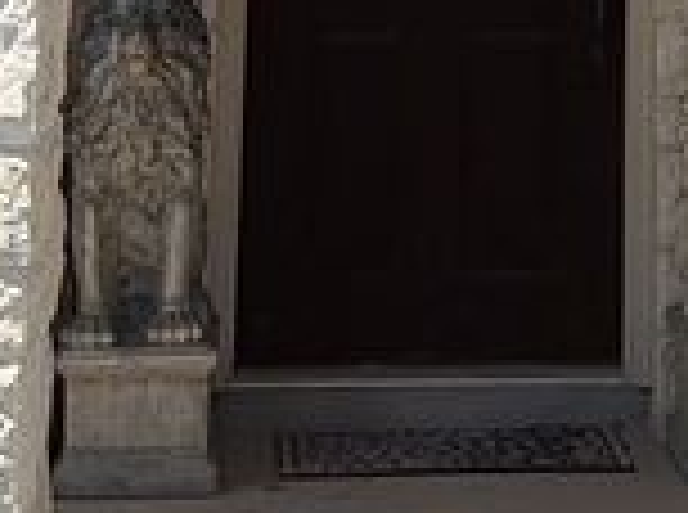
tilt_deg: +11.7
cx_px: 639
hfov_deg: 12.2
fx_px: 3192
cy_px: -810
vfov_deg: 8.3
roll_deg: -0.5
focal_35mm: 161
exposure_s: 1/3425
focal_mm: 6.76
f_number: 1.78
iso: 80
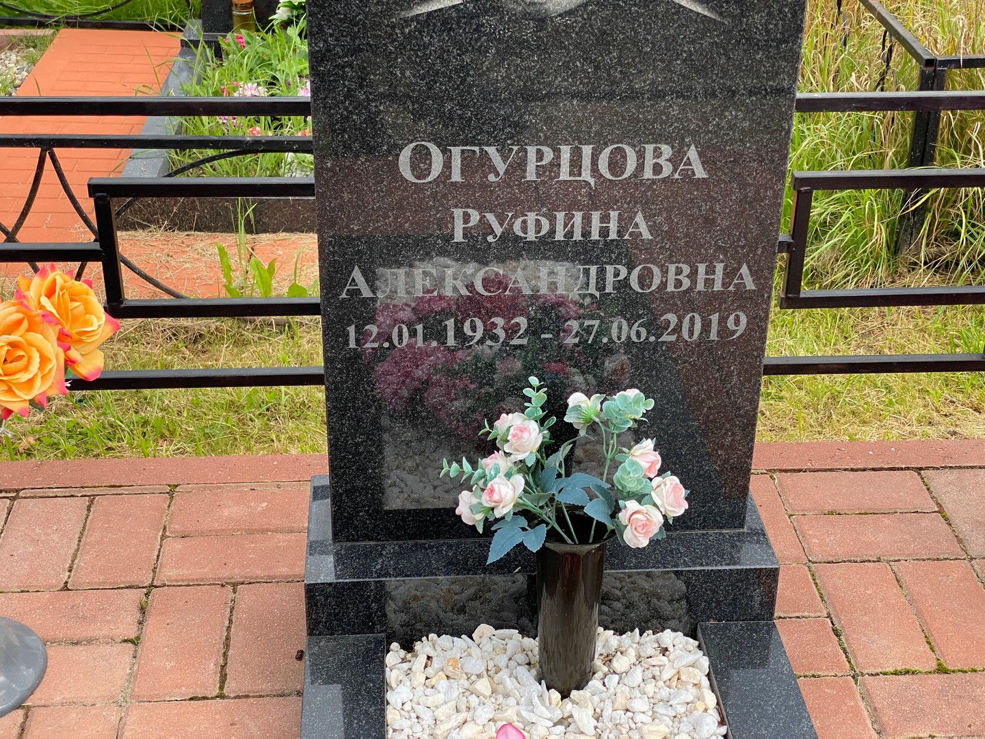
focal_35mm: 52
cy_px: 370
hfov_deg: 36.8
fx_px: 1480
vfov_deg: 28.0
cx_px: 492
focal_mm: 6
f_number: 2
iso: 20
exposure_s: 1/545
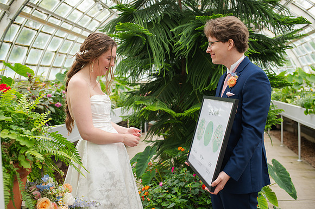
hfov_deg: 54.5
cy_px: 104
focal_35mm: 35
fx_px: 306
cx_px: 158
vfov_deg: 37.8
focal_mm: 35
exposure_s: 1/320
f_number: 3.2
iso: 320
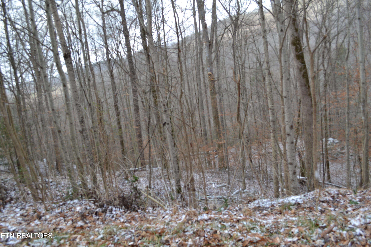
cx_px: 186
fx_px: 278
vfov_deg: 47.9
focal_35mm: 27
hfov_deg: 67.4
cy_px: 124
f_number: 5.6
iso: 180
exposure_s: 1/125
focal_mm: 18
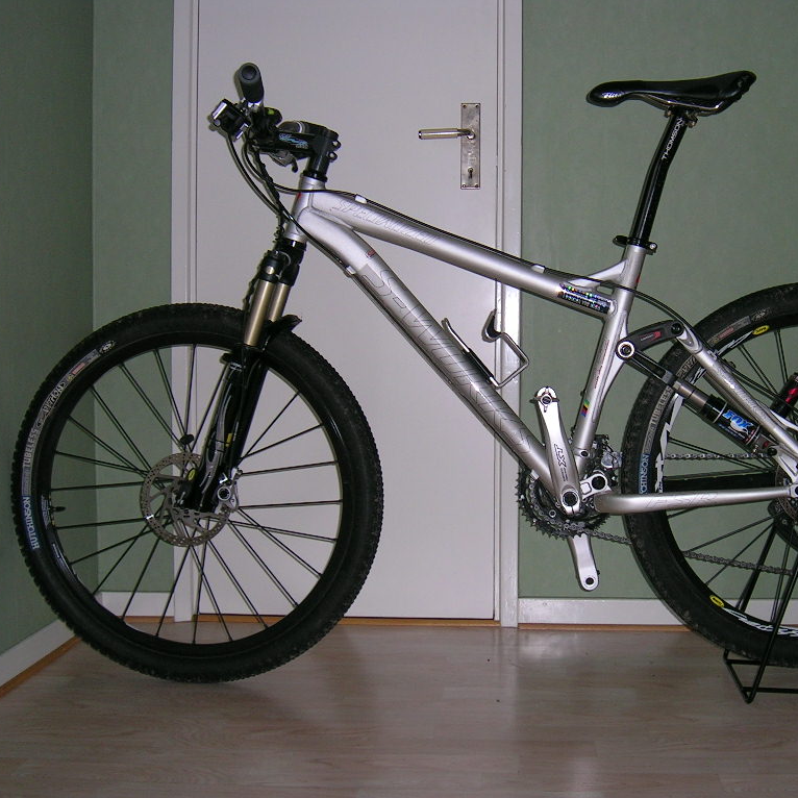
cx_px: 501
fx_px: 1356
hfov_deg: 32.6
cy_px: 399
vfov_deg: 32.8
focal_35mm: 52
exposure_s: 1/60.1
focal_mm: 6.7
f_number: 3
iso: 56
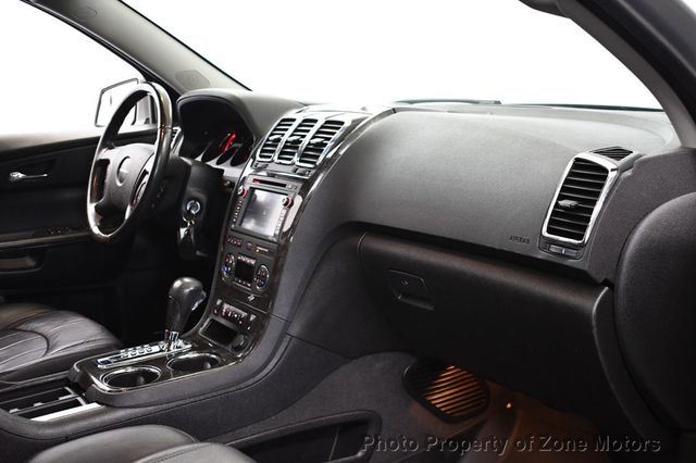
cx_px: 348
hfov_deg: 48.5
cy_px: 232
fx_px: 773
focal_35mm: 40
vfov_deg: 33.4
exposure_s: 1/80
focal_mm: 27
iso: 3200
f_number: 4
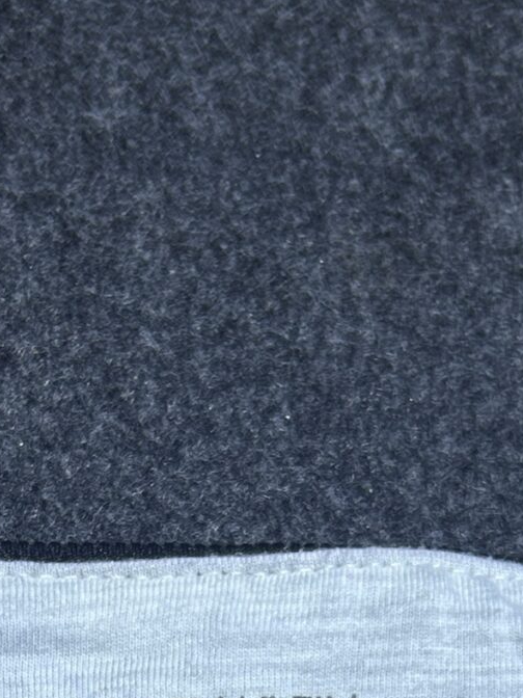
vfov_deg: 18.2
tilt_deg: -51.8
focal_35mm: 99
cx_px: 203
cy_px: 963
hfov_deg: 14.9
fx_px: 1994
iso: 50
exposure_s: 1/100
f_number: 1.5
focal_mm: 5.7
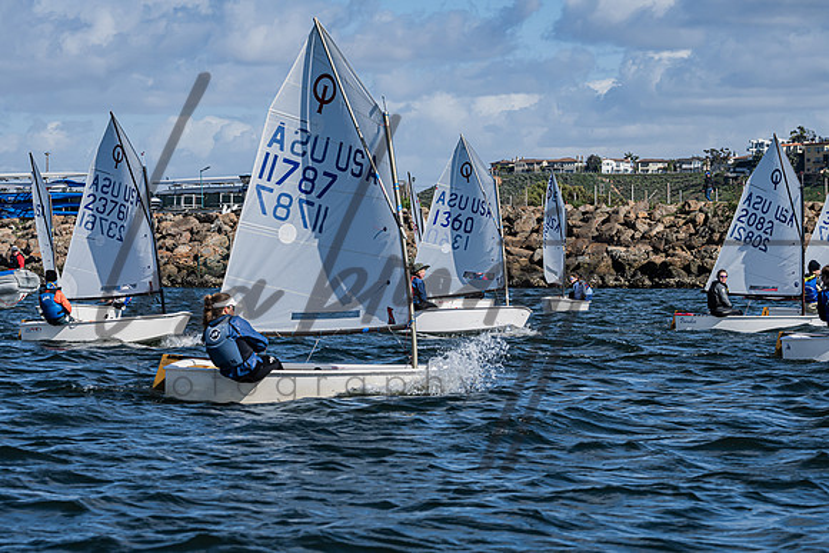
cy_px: 299
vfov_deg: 9.0
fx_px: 3504
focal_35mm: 152
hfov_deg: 13.5
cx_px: 371
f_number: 13
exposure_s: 1/640
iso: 320
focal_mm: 135
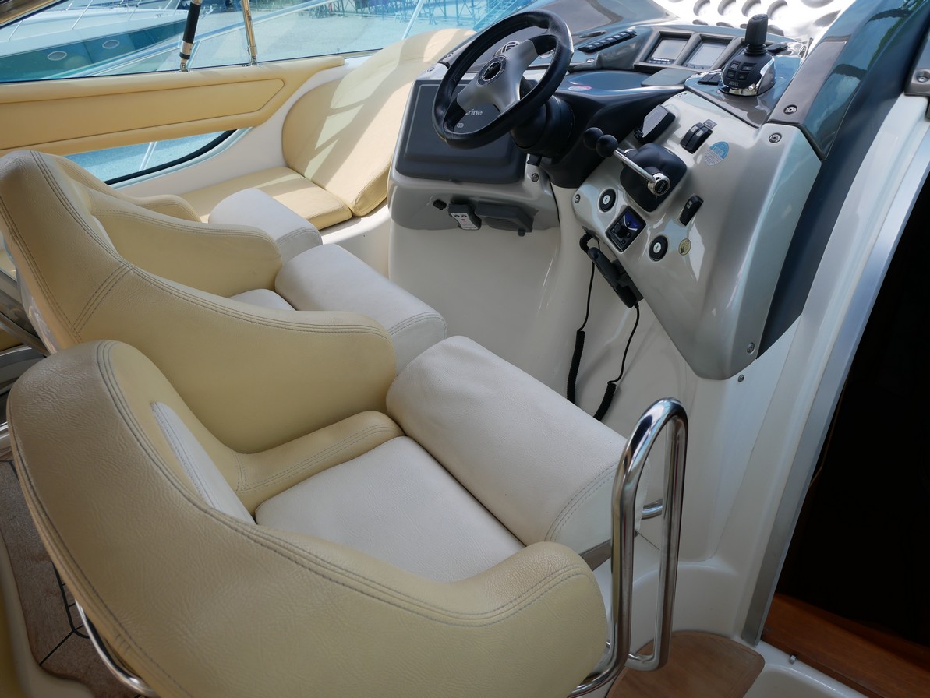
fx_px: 645
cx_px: 465
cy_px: 349
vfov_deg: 56.9
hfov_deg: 71.6
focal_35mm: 24
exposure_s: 1/320
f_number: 5.6
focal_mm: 12
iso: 200
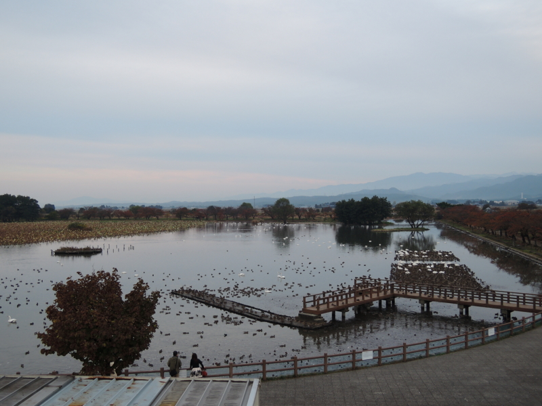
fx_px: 548
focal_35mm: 35
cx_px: 271
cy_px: 203
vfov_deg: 40.7
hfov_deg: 52.6
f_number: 3.5
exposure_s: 1/80
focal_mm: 7.5
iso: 80
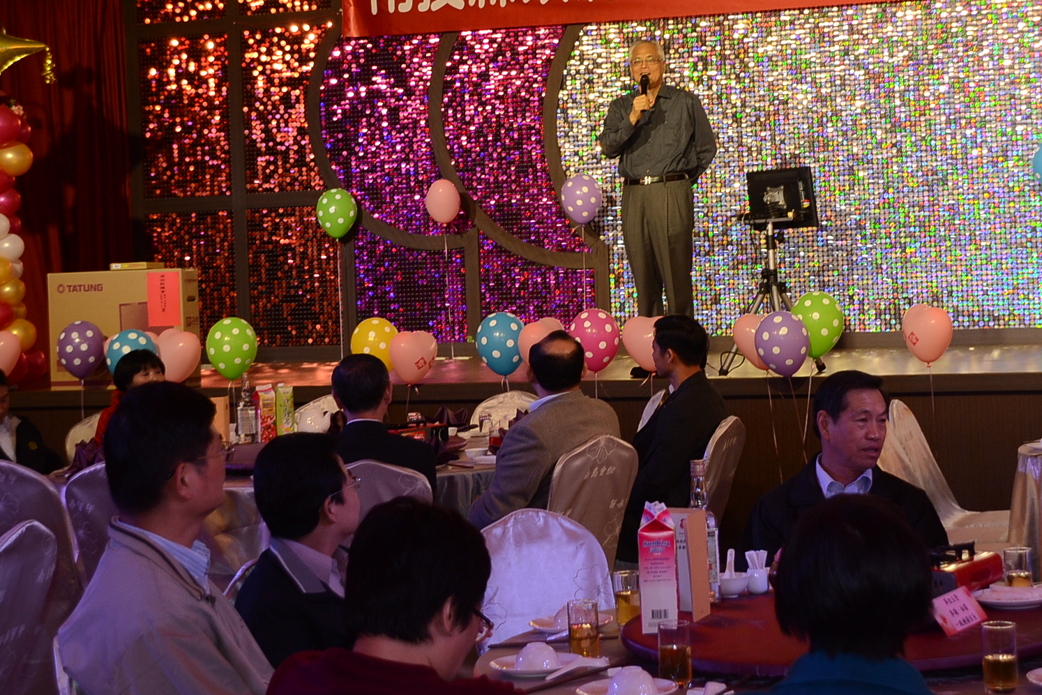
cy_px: 209
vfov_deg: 18.4
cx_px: 670
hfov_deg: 27.2
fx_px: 2142
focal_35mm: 74
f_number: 6.3
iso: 320
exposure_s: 1/15
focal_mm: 32
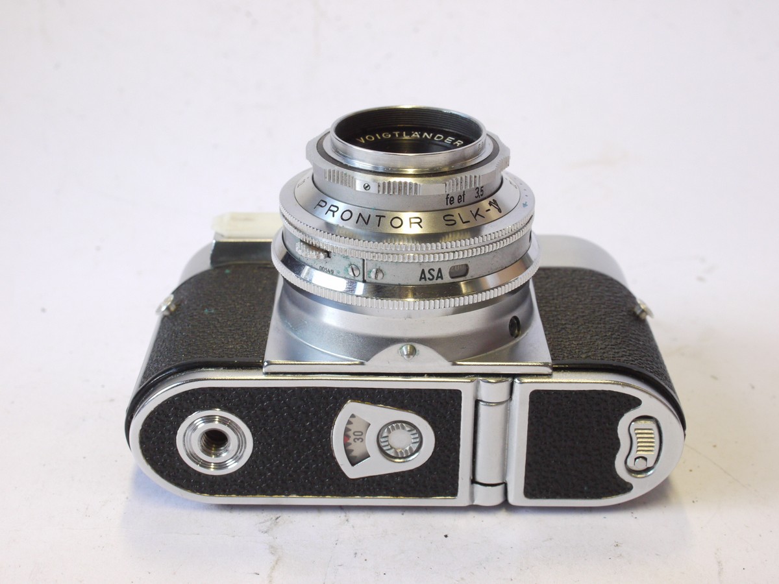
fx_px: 1350
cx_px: 390
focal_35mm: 60
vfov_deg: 24.4
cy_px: 292
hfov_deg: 32.2
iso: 800
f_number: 9
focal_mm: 30
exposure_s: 1/40
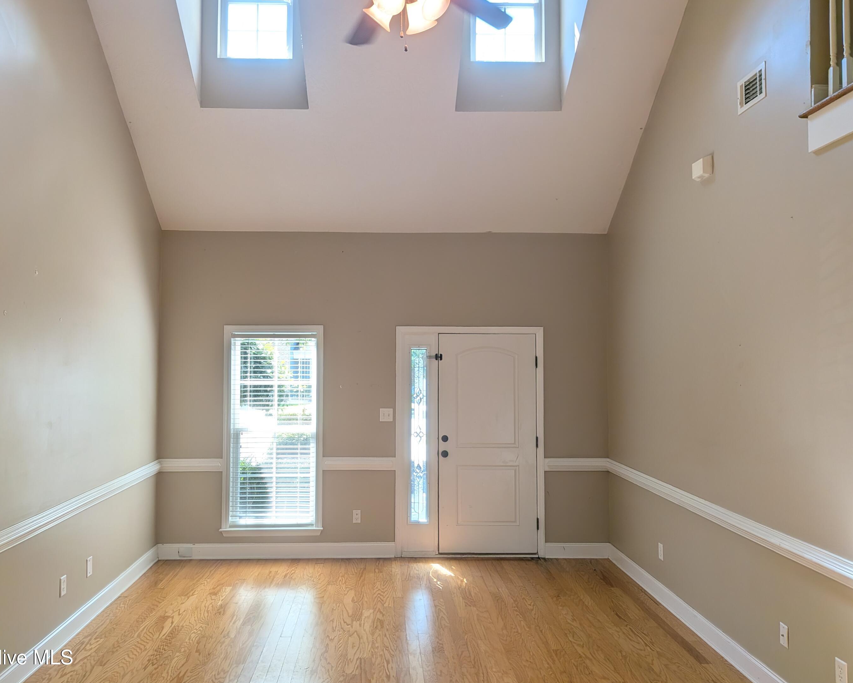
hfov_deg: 65.9
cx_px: 395
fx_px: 656
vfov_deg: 54.9
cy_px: 335
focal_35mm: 26
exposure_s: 1/151
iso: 65
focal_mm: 4.53
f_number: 1.7
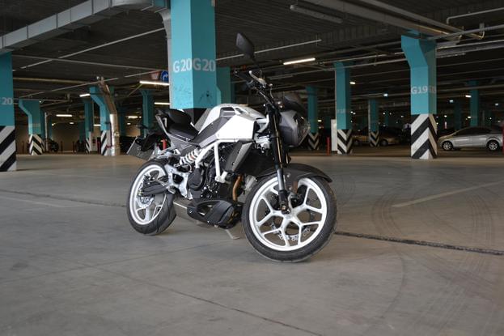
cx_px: 252
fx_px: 504
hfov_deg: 53.1
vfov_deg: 36.9
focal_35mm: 36
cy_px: 168
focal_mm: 24
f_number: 4
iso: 400
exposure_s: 1/30
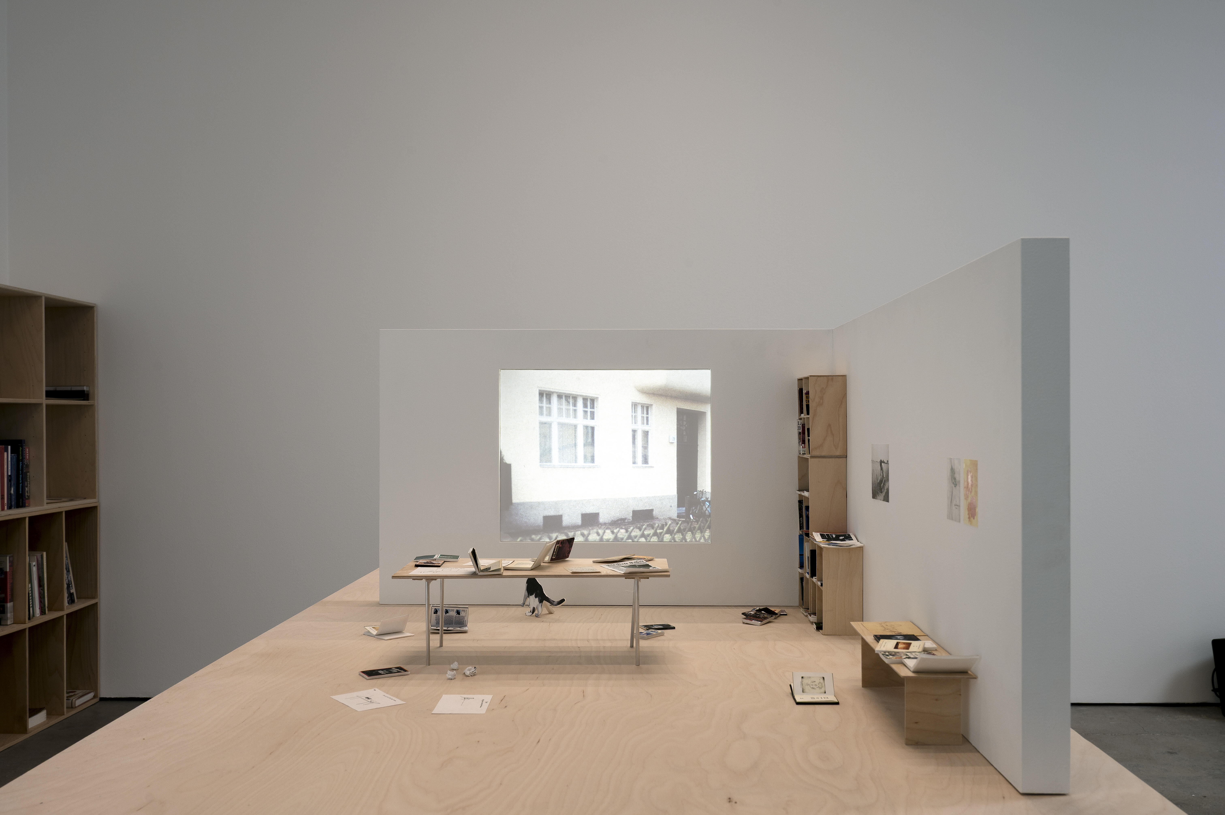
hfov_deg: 62.8
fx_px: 1003
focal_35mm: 30
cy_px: 408
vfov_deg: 44.2
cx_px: 612
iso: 100
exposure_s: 1/1.25
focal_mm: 29.5
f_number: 11
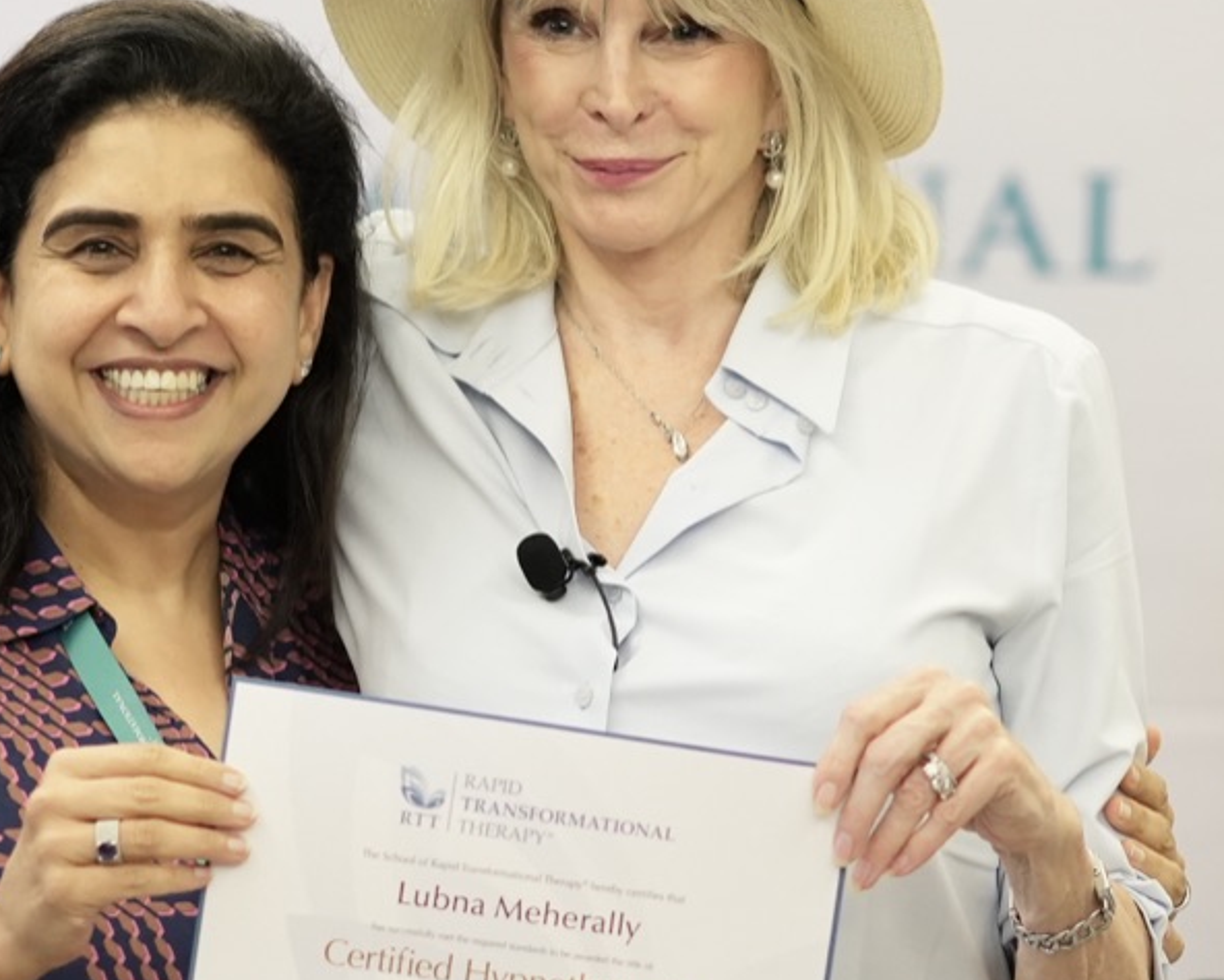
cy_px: 455
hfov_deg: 6.0
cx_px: 647
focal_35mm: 322
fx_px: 11669
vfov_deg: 4.8
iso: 1000
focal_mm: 85
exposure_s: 1/160
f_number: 1.6
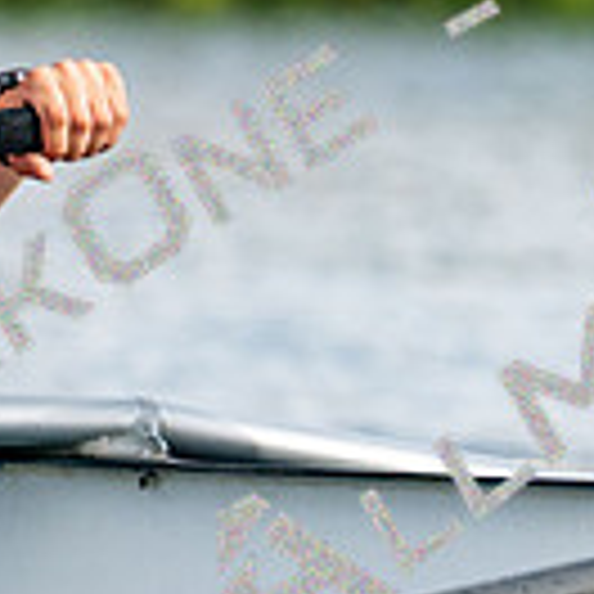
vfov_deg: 0.8
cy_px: -4
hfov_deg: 0.8
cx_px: 1125
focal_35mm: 2236
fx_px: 43410
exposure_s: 1/2500
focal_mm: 400
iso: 500
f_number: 4.5
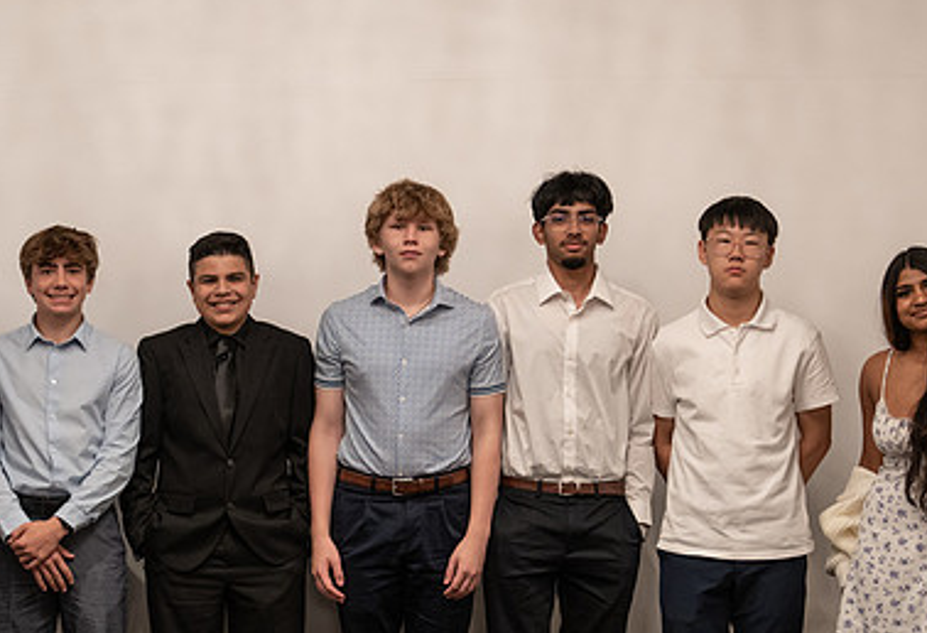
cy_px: 417
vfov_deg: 16.9
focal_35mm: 82
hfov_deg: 24.6
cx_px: 387
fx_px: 2127
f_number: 1.2
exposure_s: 1/320
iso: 2500
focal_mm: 50
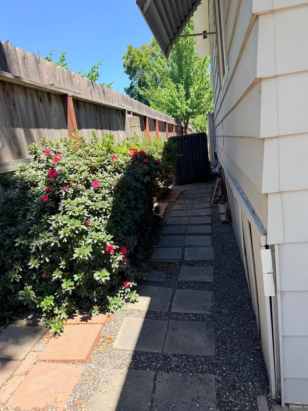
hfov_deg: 56.8
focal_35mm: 24
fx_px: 285
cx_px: 154
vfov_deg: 71.6
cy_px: 206
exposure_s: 1/1174
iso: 100
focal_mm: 6.76
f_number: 1.78
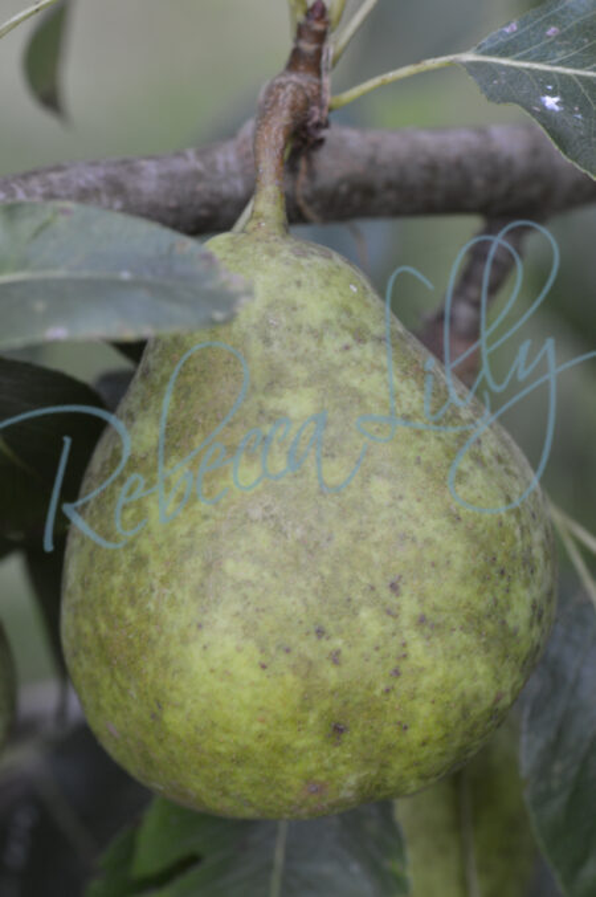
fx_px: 3919
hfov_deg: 8.7
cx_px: 298
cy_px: 448
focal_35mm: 158
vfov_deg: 13.1
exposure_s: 1/8
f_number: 9
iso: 400
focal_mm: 105
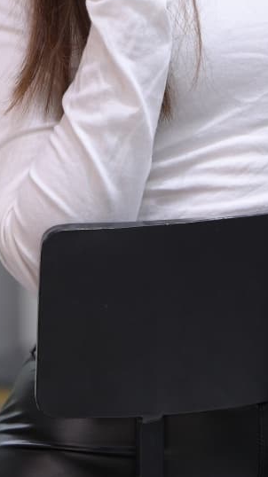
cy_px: 52
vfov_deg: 8.0
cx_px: 228
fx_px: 3416
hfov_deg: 4.5
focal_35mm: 270
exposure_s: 1/80
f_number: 3.5
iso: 250
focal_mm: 77
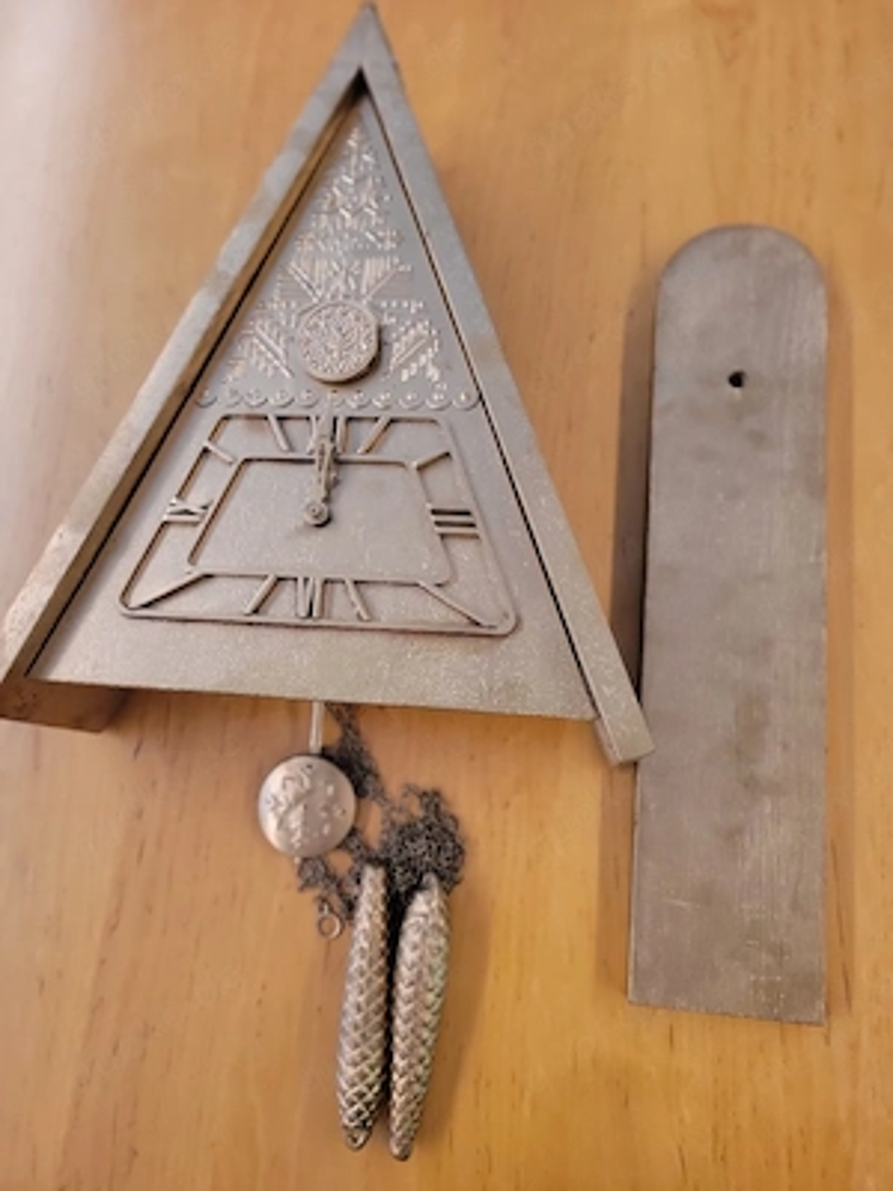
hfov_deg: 53.1
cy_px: 596
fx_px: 894
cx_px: 446
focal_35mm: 26
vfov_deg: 67.3
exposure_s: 1/40
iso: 250
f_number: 1.8
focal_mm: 5.4
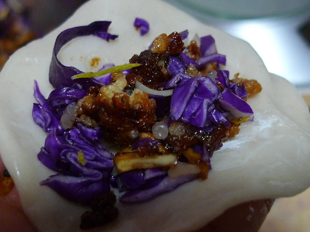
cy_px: 116
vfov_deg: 30.9
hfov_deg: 40.4
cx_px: 155
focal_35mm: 47
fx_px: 421
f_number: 2.1
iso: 400
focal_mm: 5.4
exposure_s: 1/30
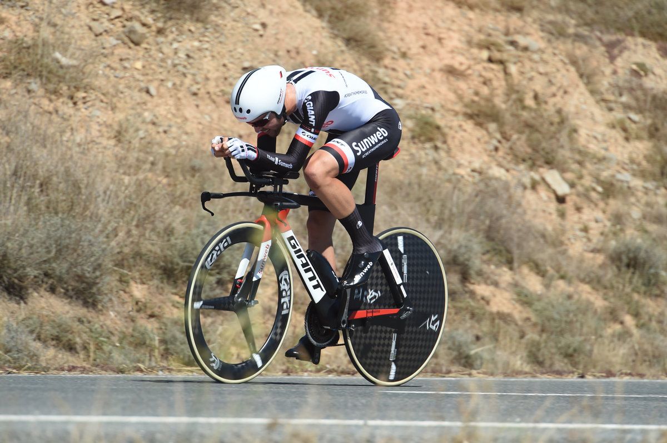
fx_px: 7405
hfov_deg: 5.2
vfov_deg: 3.4
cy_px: 222
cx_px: 334
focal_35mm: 400
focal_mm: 400
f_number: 7.1
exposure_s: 1/1000
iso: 400
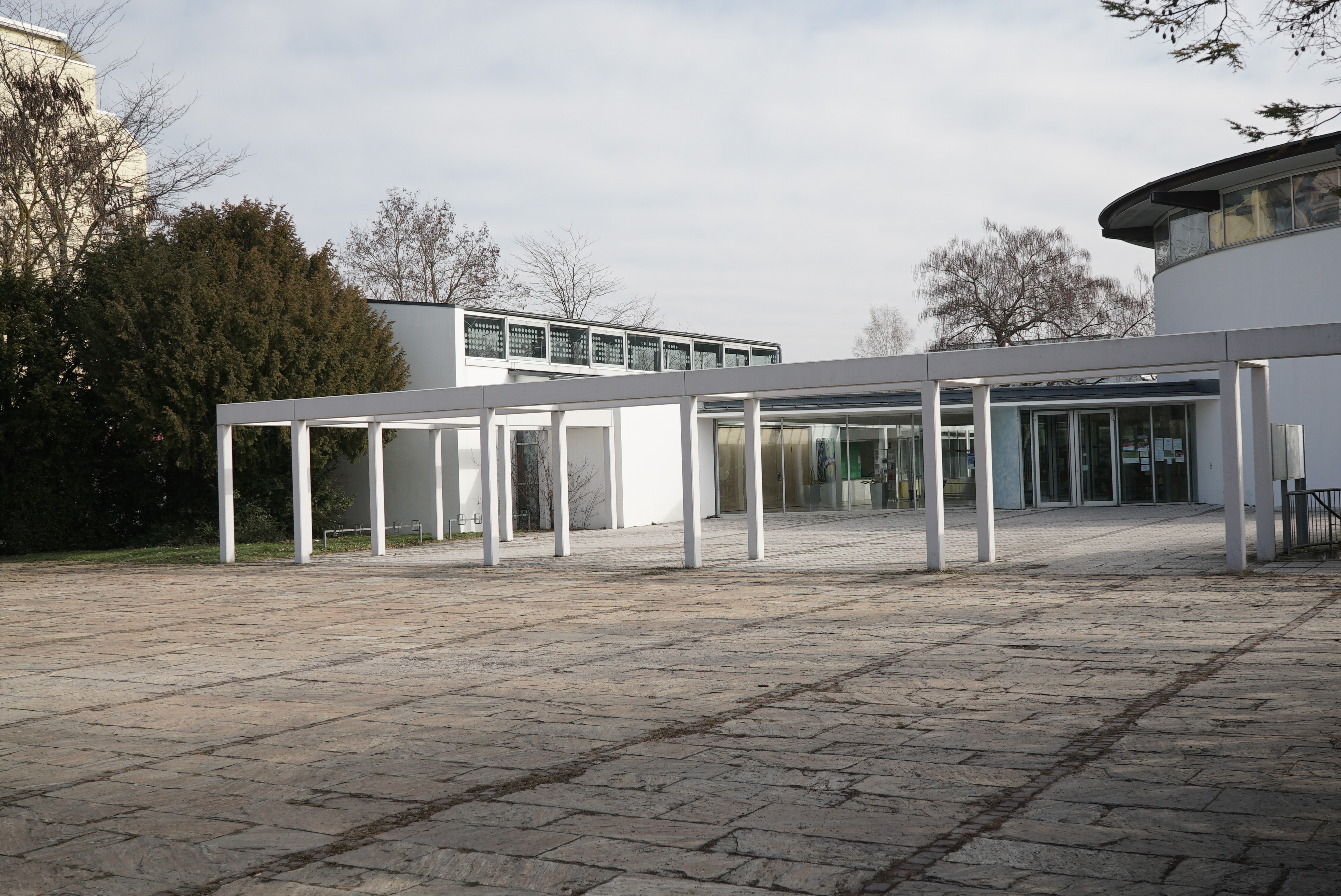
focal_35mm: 38
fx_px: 1416
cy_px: 448
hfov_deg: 50.7
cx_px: 670
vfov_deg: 35.1
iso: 400
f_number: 13
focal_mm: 38
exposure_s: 1/320
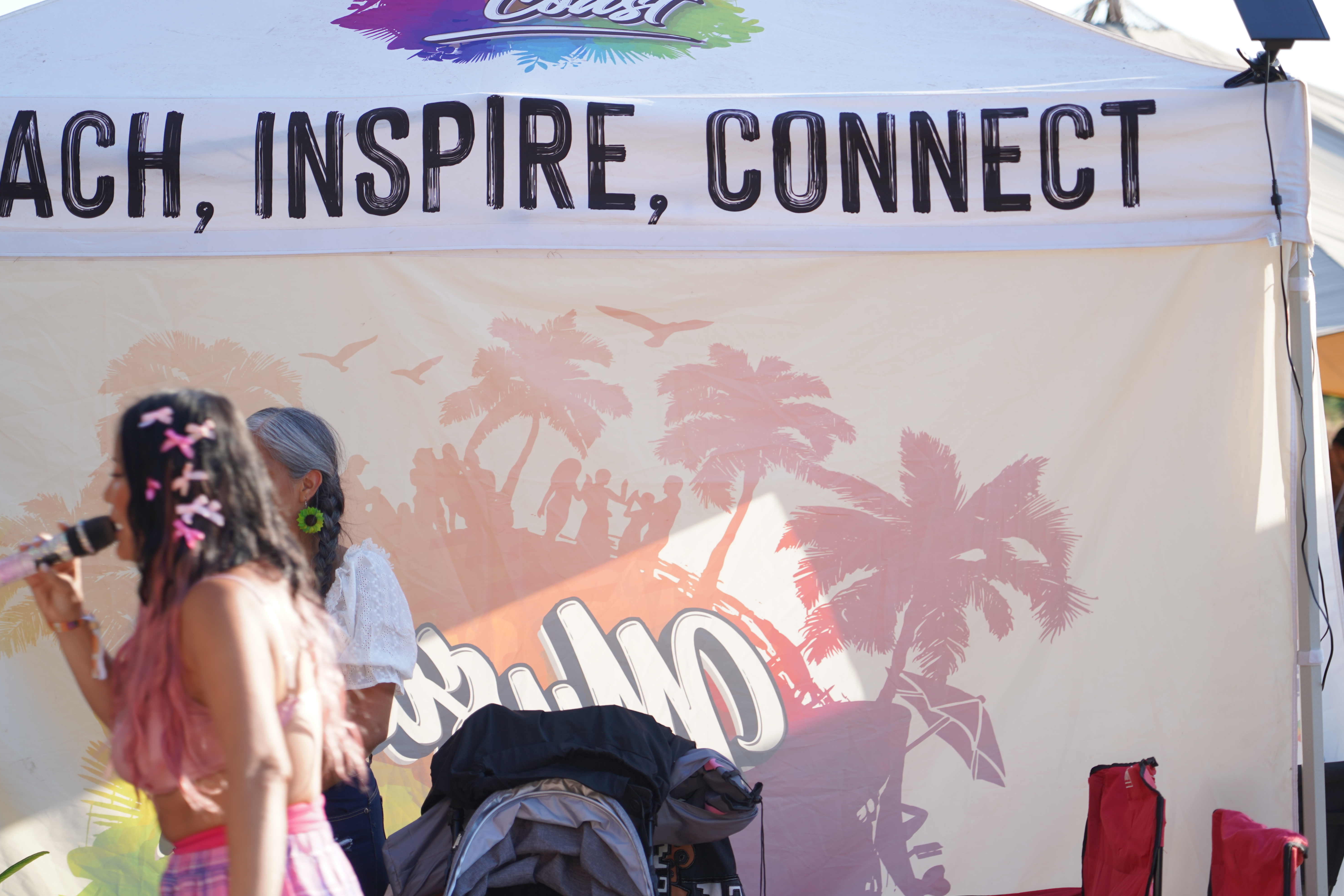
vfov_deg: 12.9
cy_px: 451
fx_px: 3957
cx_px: 673
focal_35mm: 106
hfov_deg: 19.3
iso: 100
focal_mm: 105
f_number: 4
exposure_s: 1/200
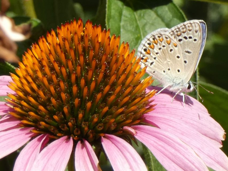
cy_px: 86
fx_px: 1700
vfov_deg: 5.8
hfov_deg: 7.7
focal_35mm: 258
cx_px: 114
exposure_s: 1/100
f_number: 5.5
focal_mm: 46.2
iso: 80
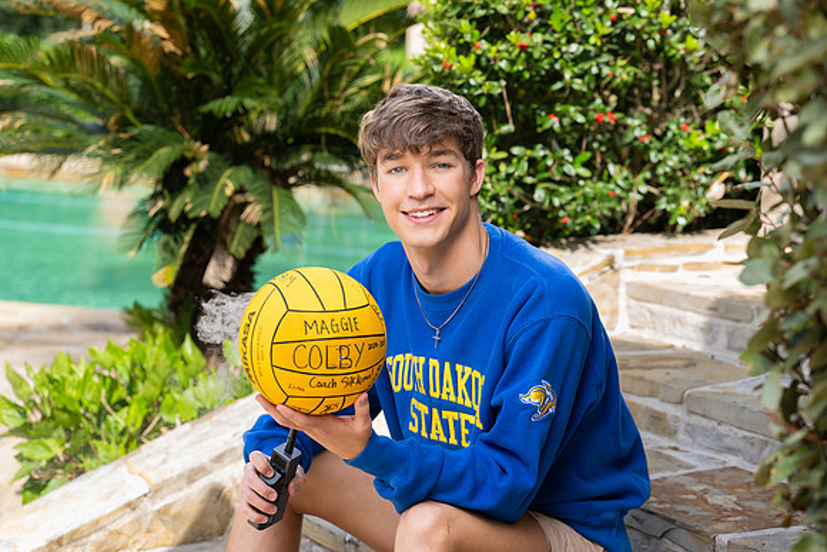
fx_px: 1815
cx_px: 414
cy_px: 276
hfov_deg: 25.7
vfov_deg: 17.3
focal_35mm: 79
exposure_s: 1/200
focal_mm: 79
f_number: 4.5
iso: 100
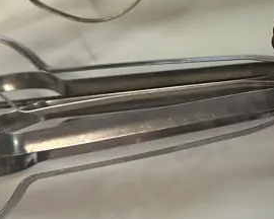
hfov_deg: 19.8
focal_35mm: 89
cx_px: 354
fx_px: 722
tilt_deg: -58.6
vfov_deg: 17.1
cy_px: 30
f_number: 1.78
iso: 125
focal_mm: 6.86
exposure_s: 1/100
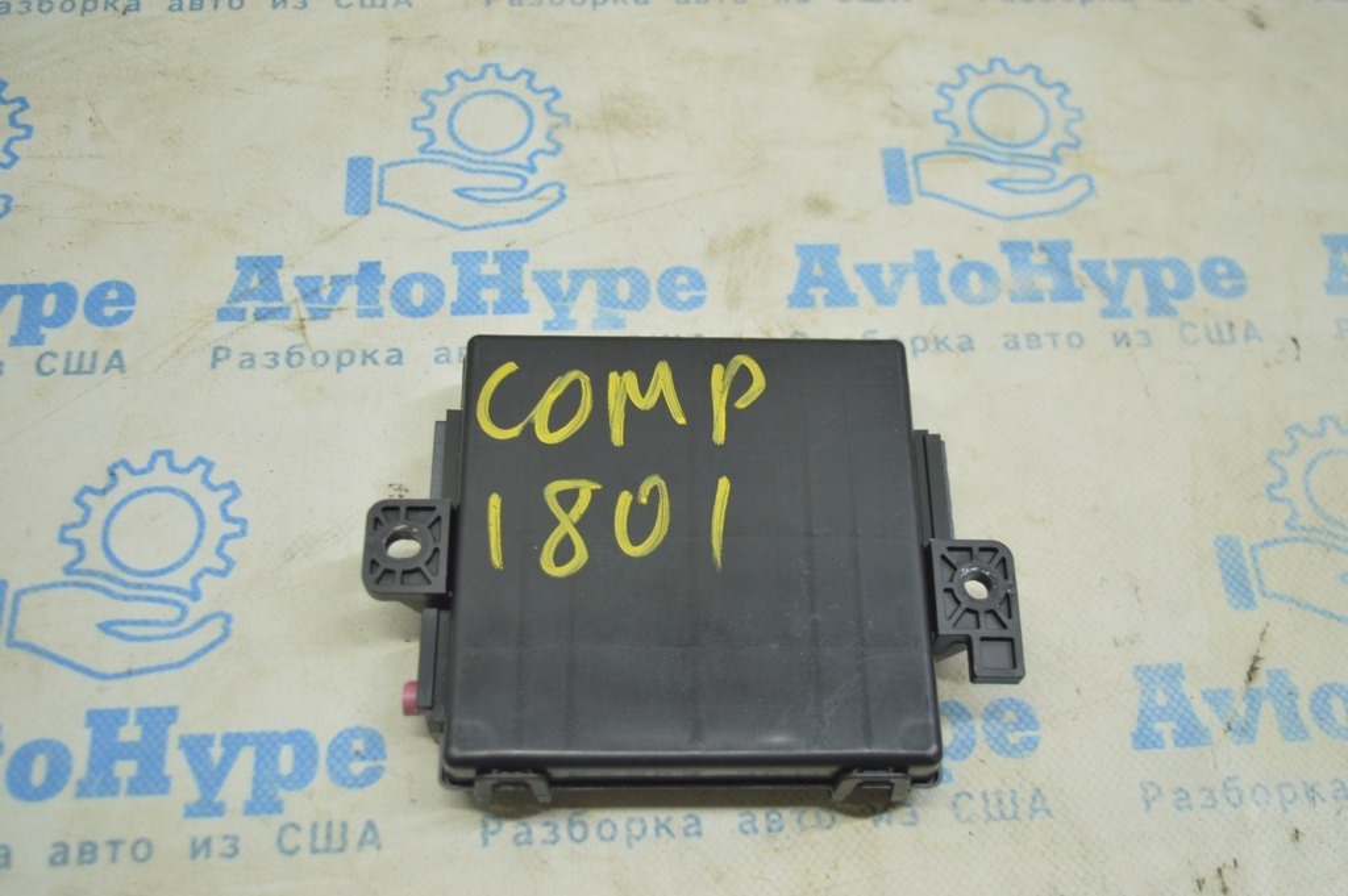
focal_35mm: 40
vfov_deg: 33.0
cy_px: 448
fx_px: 1515
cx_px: 674
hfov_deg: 48.0
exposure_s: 1/40
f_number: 4
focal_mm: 27
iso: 400
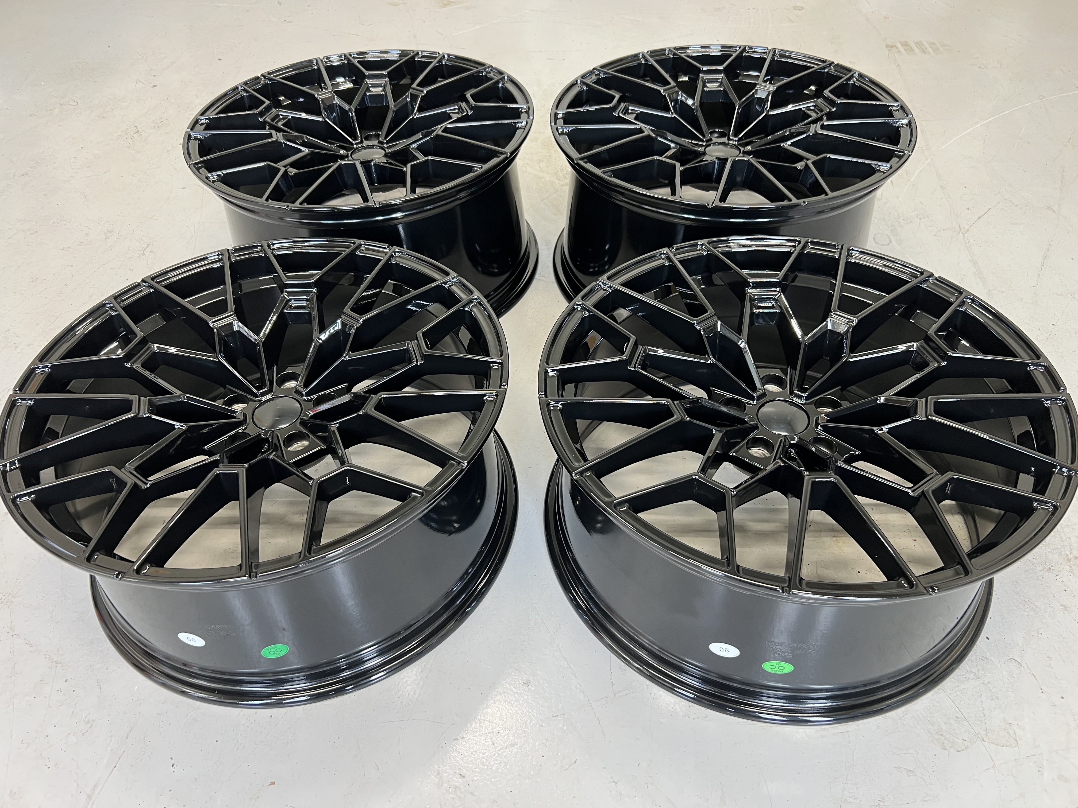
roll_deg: +2.6
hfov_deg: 67.3
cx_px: 539
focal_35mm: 26
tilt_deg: -43.2
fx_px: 810
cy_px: 404
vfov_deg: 53.1
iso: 100
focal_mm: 5.7
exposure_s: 1/50
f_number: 1.5
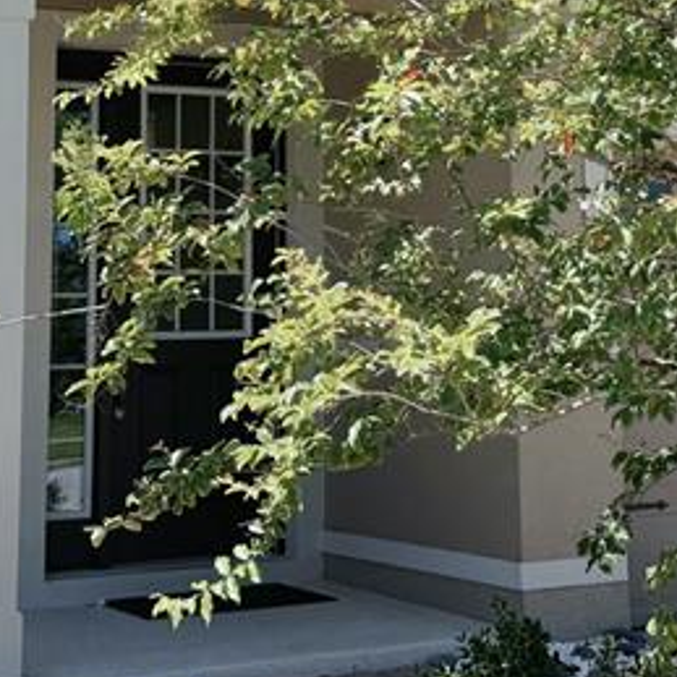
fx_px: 1859
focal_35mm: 84
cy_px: 37
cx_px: 439
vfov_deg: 20.1
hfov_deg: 20.6
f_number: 1.78
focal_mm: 6.76
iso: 80
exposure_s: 1/1980
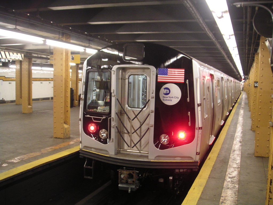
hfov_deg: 49.0
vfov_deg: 37.7
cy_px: 102
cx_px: 136
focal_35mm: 38
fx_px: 300
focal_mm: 6
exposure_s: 1/6
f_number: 2.8
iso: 100
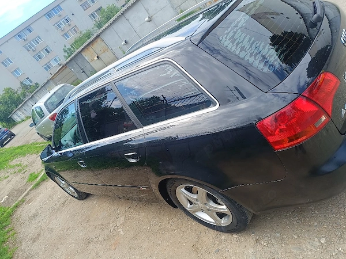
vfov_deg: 56.8
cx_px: 173
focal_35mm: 24
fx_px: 240
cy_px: 130
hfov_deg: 71.6
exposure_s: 1/312
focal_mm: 5.59
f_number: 1.88
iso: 52
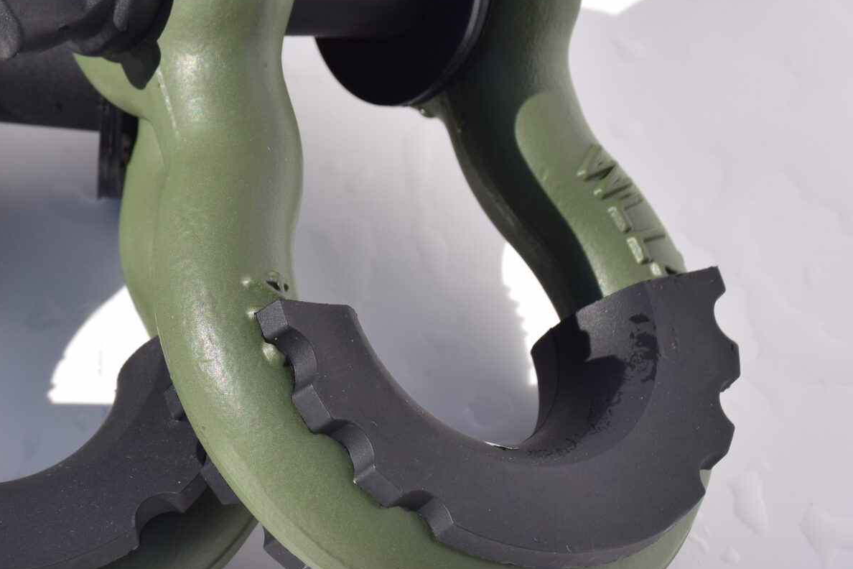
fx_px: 4288
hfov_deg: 11.3
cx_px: 123
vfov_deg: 7.6
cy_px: 168
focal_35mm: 181
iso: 200
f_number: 11
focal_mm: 56
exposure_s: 1/640
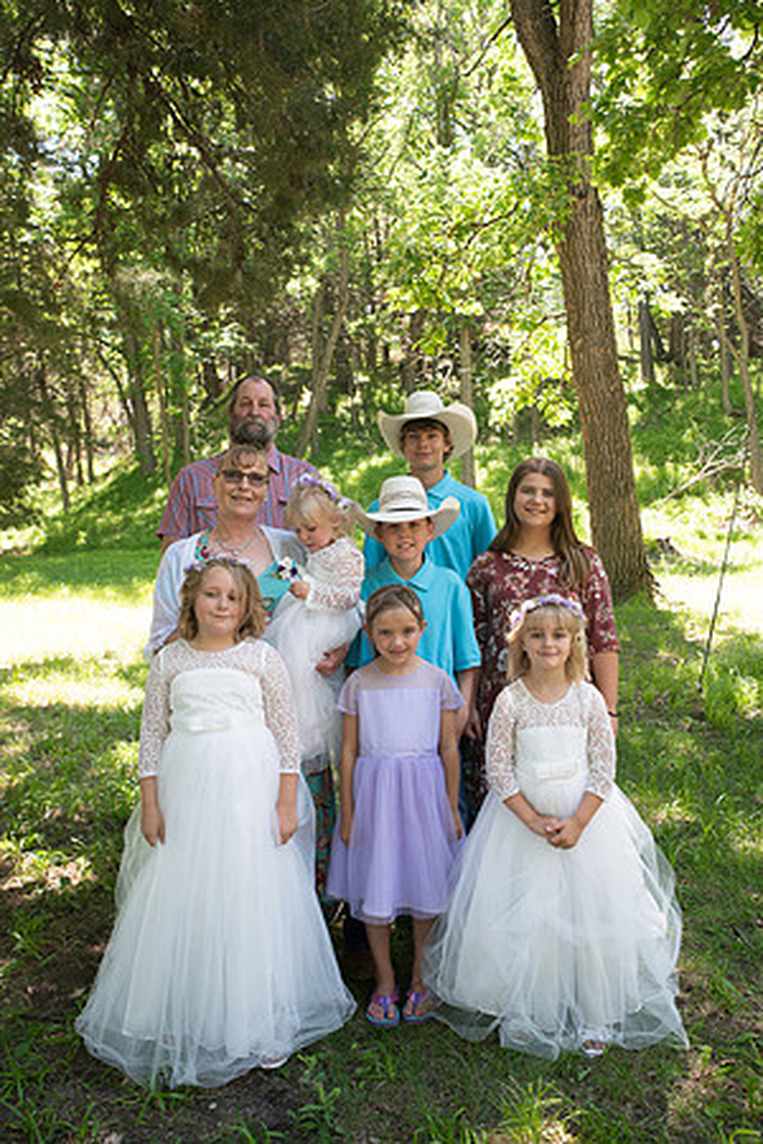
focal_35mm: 31
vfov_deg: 60.3
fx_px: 985
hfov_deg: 42.3
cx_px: 382
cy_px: 572
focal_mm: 31
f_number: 5
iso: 250
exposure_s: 1/125
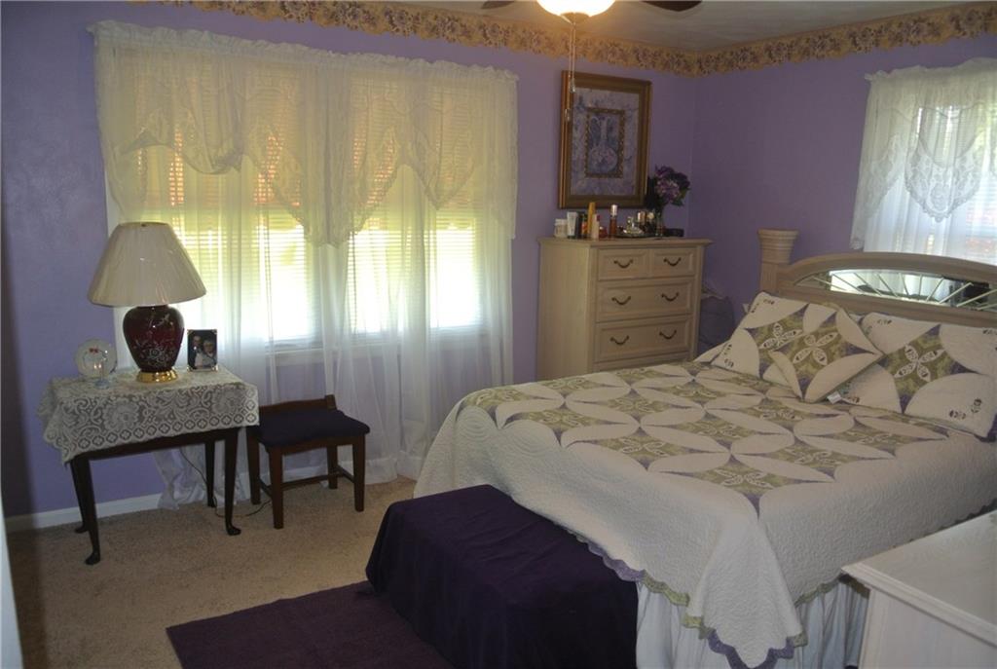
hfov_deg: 67.3
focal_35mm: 27
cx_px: 498
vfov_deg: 48.1
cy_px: 334
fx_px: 749
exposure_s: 1/60
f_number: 3.5
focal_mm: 10
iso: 200
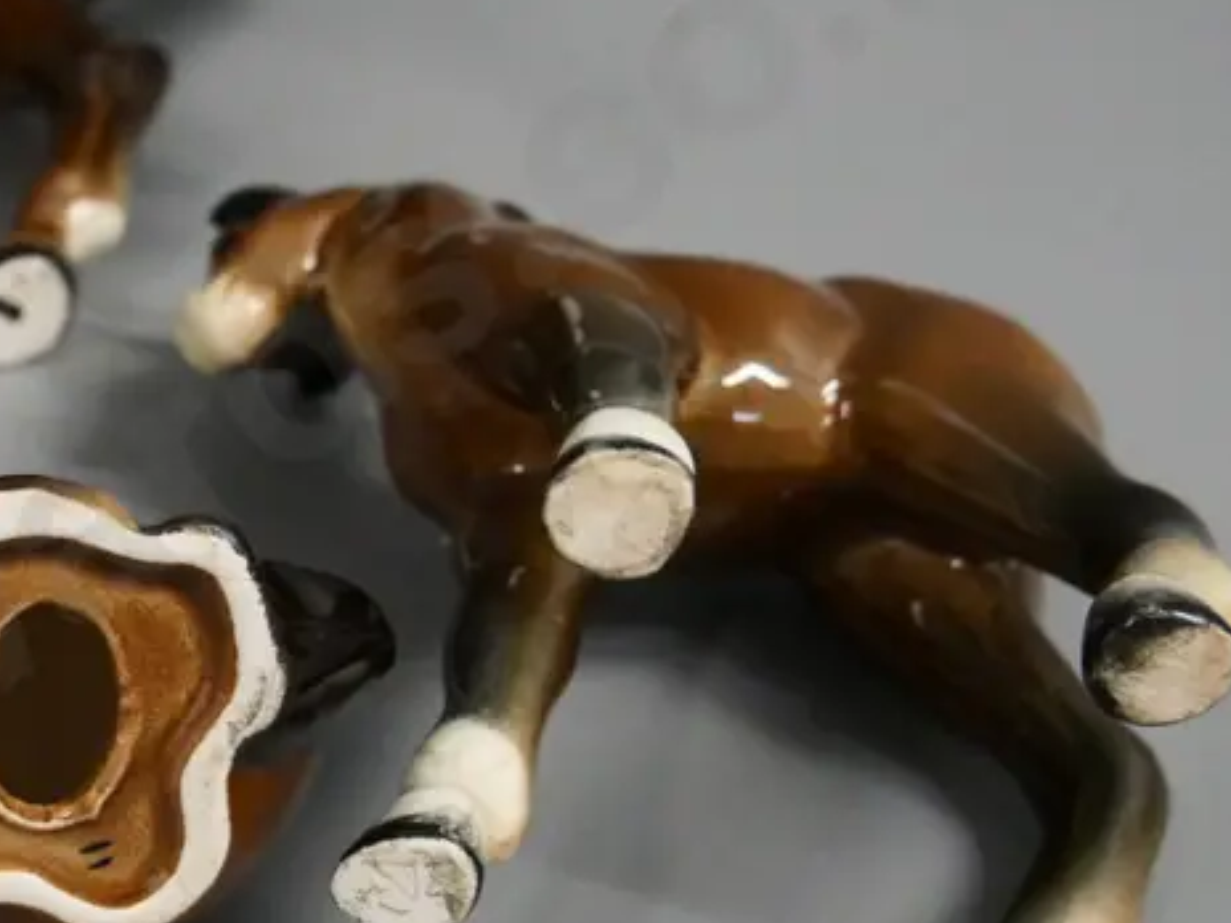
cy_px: 613
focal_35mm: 75
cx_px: -11
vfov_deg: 19.6
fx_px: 2667
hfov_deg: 24.7
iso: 3200
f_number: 5.6
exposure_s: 1/100
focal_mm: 17
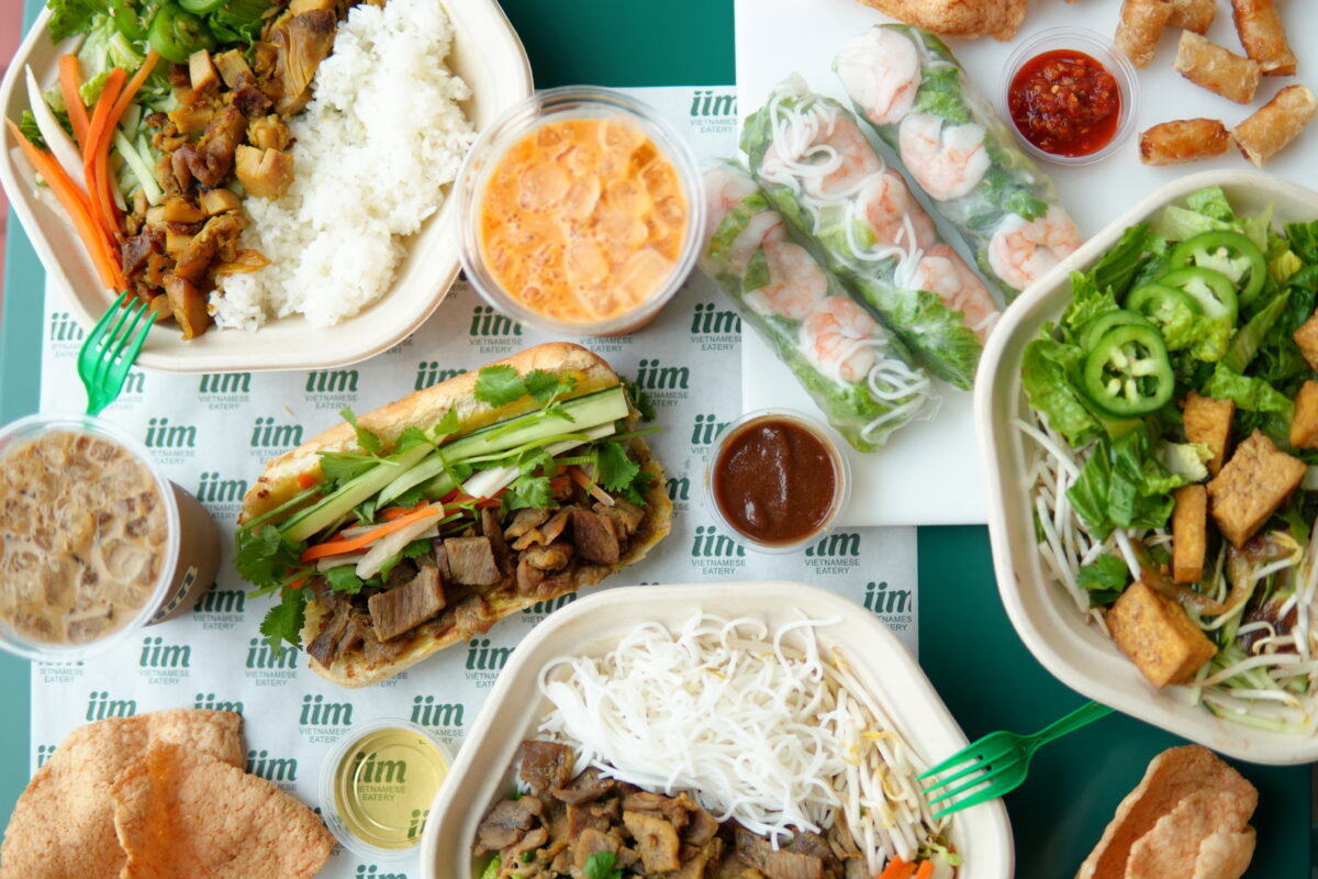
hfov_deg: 43.6
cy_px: 440
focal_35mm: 45
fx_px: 1647
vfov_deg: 29.9
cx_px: 659
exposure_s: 1/50
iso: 320
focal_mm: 30
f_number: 1.4
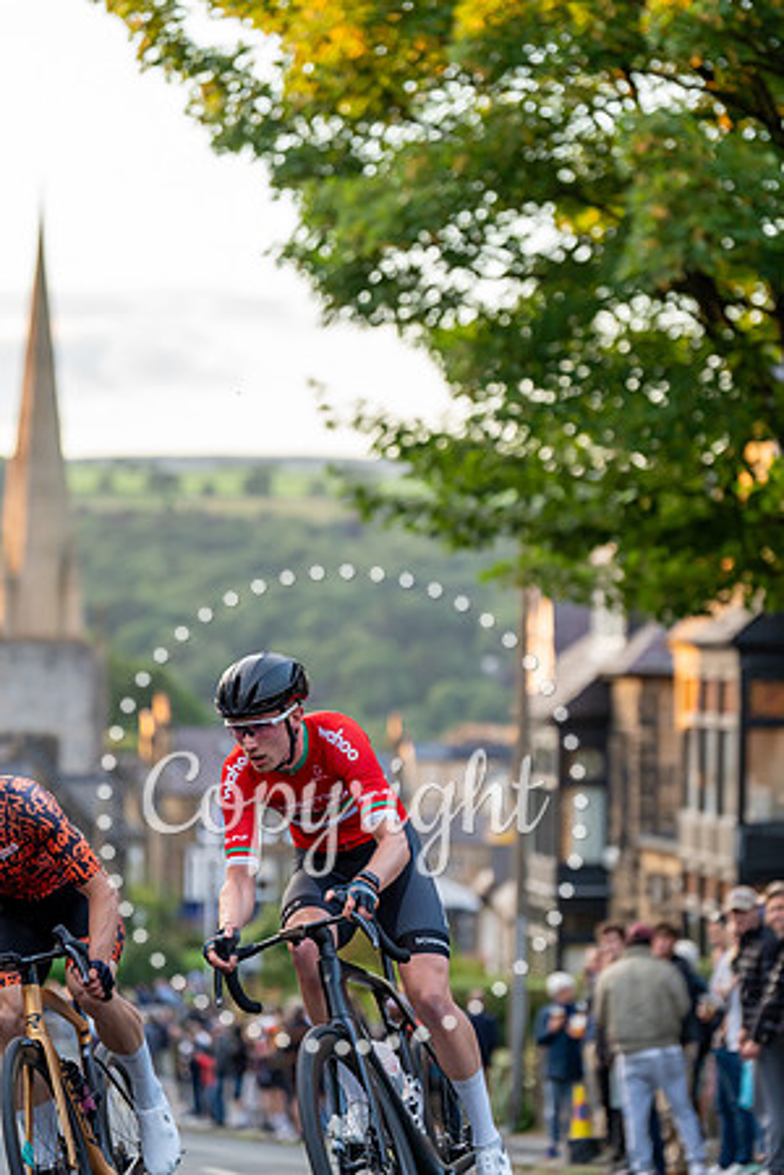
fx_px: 3854
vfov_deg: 17.3
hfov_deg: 11.6
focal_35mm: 118
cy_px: 588
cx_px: 392
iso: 2000
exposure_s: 1/1000
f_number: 2.8
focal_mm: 118
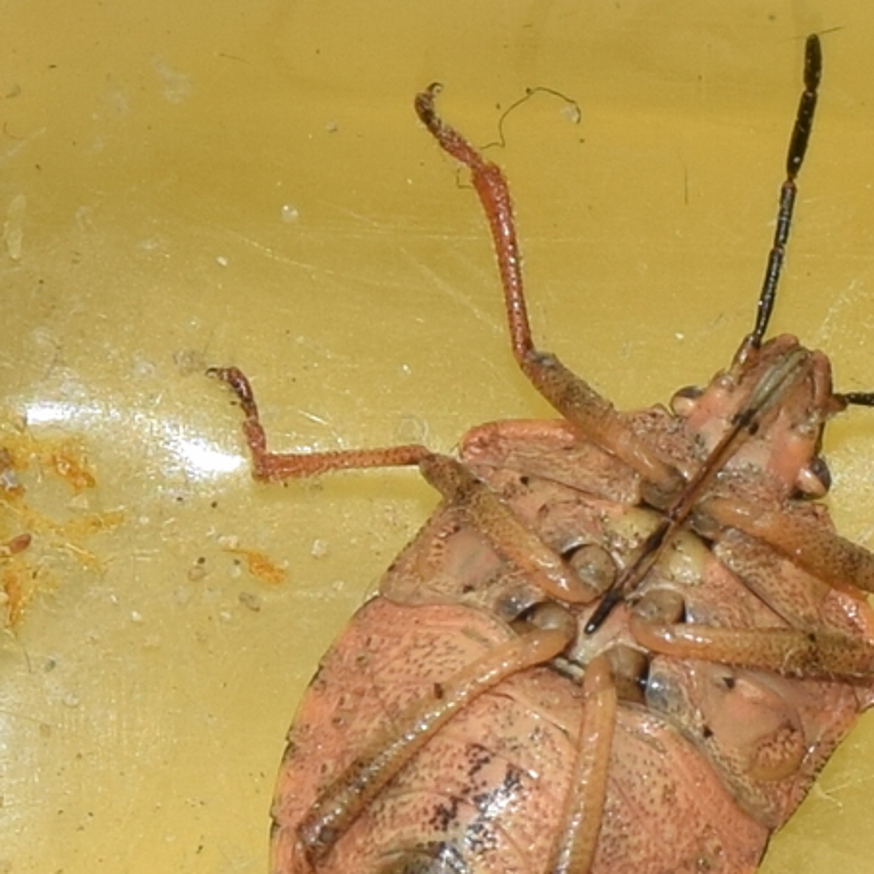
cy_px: 571
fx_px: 10769
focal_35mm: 377
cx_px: 703
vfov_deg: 4.6
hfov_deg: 4.6
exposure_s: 1/160
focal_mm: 140
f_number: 13
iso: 100
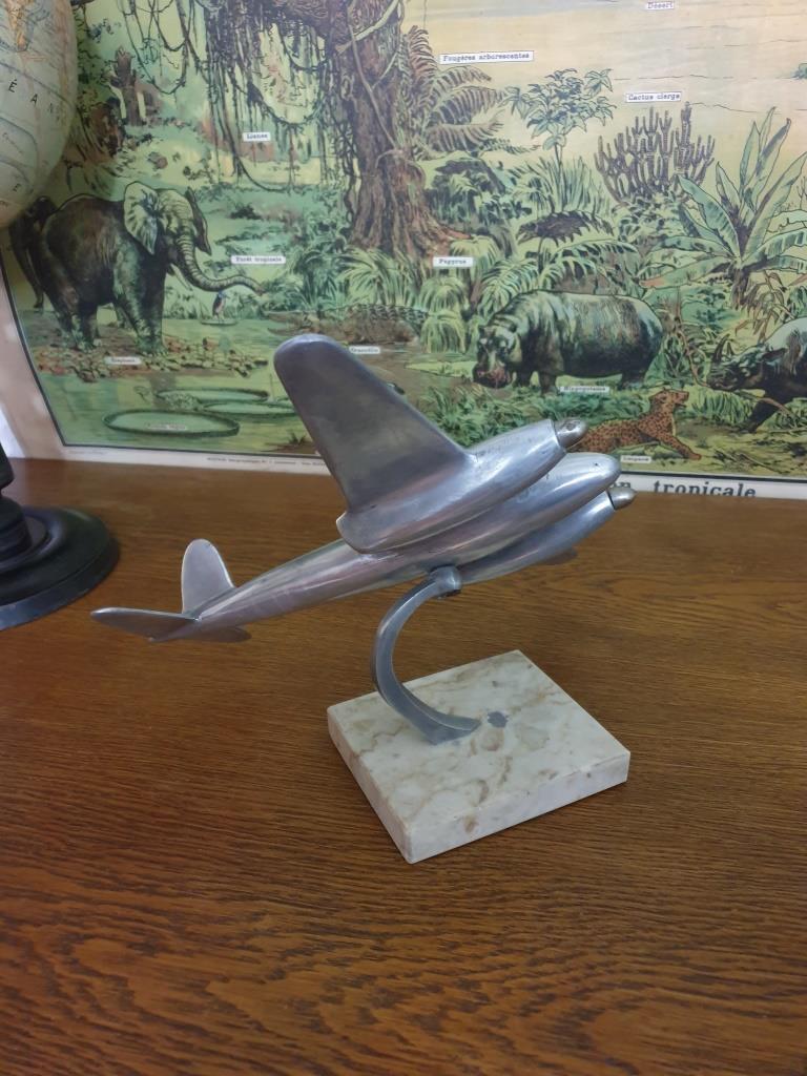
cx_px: 404
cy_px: 538
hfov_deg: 53.1
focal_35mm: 26
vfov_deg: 67.3
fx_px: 808
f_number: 1.5
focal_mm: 4.3
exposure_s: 1/10
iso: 400
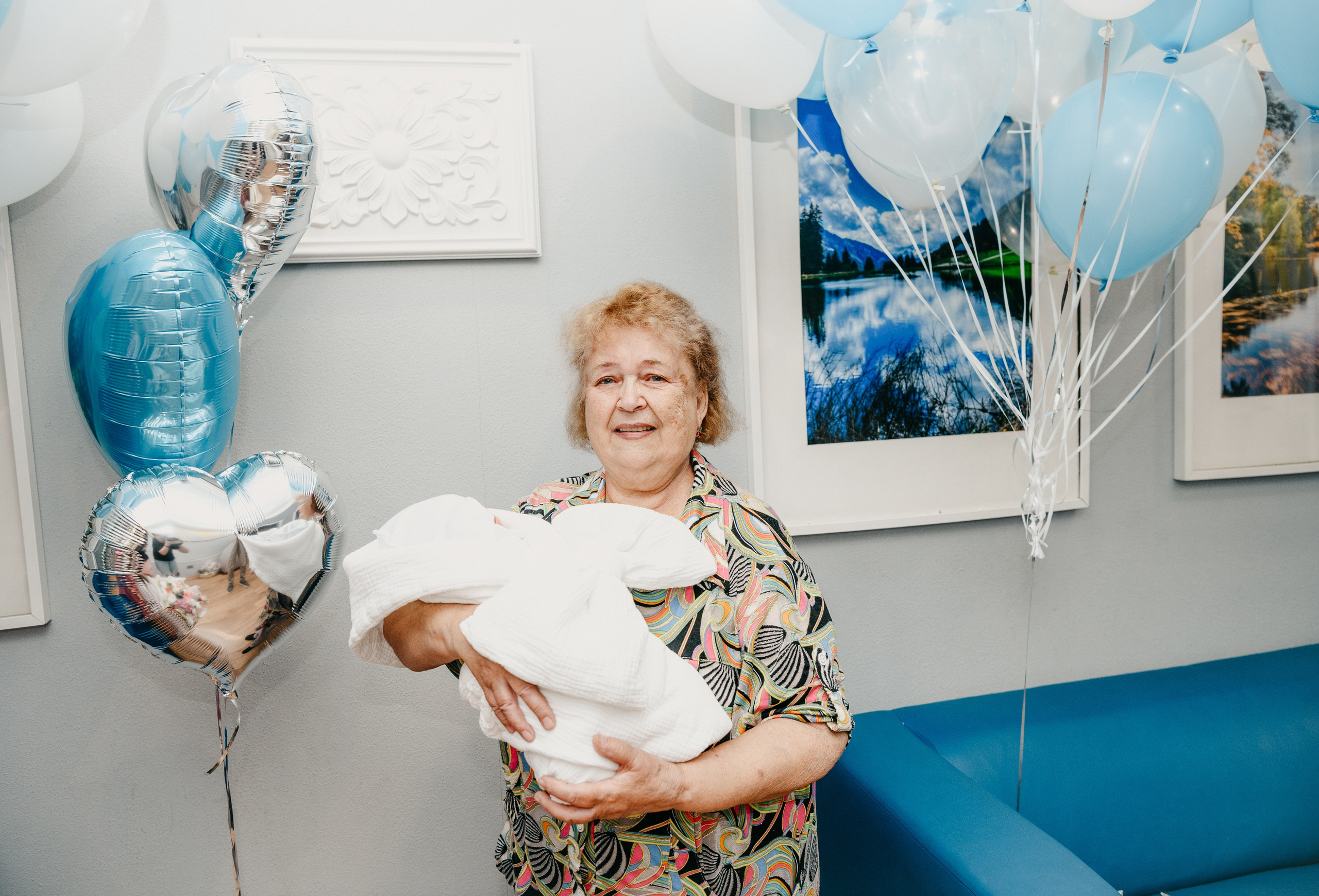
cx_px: 642
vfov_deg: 44.7
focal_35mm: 30
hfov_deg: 62.3
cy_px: 451
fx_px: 1090
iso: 500
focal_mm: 29
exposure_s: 1/160
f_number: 4.5
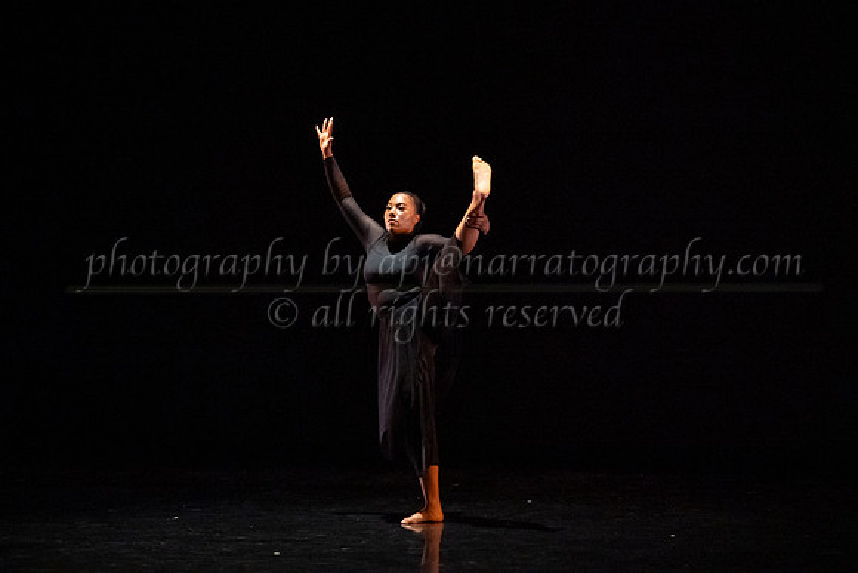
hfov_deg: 21.8
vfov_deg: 14.6
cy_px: 216
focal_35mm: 93
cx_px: 429
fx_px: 2227
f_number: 3.5
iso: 4000
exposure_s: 1/320
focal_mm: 75
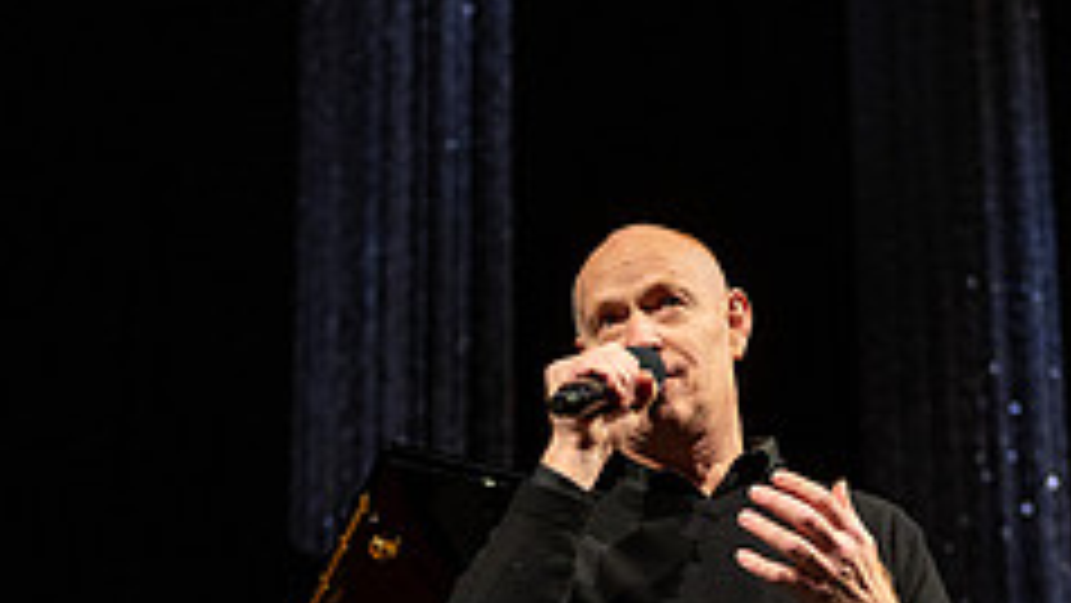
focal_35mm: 119
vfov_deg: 10.1
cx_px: 562
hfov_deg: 18.0
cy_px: 670
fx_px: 3380
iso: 1250
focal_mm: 60
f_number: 2.8
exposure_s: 1/400
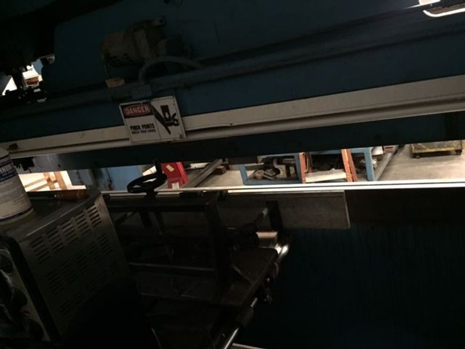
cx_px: 232
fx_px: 390
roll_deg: +13.2
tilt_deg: -18.4
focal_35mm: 29
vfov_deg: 48.2
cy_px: 174
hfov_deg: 61.7
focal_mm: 4.15
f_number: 2.2
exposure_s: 1/15
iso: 800
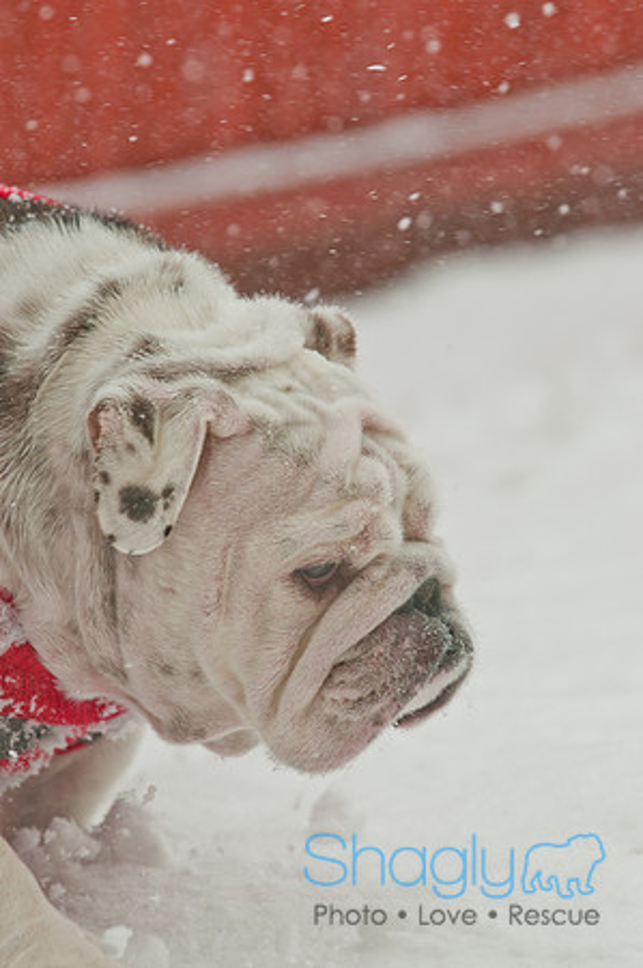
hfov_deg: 4.9
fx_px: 7451
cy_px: 484
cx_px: 322
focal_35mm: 278
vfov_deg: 7.4
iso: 200
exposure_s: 1/640
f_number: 5
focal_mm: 185
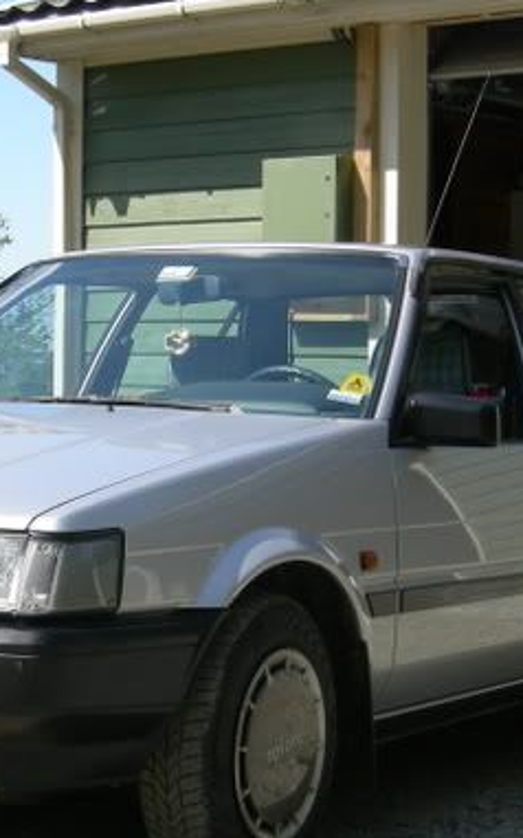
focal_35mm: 89
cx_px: 127
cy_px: 488
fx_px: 2030
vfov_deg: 23.3
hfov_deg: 14.6
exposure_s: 1/186
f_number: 6.2
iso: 64
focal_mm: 10.4
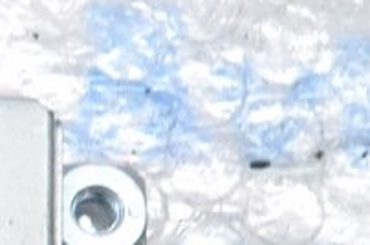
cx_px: -515
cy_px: 299
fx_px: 3284
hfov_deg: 6.2
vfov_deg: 4.3
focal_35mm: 320
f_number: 11
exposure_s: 1/160
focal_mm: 42
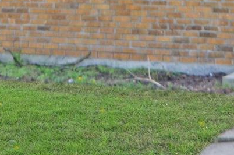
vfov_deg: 8.2
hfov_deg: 13.4
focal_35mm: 153
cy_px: -228
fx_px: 992
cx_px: 132
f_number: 7.1
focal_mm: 20
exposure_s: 1/200
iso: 200
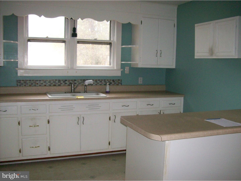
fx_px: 251
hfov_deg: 51.4
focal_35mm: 36
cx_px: 120
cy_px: 90
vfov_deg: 39.7
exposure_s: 1/64
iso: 140
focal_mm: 6
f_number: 2.7
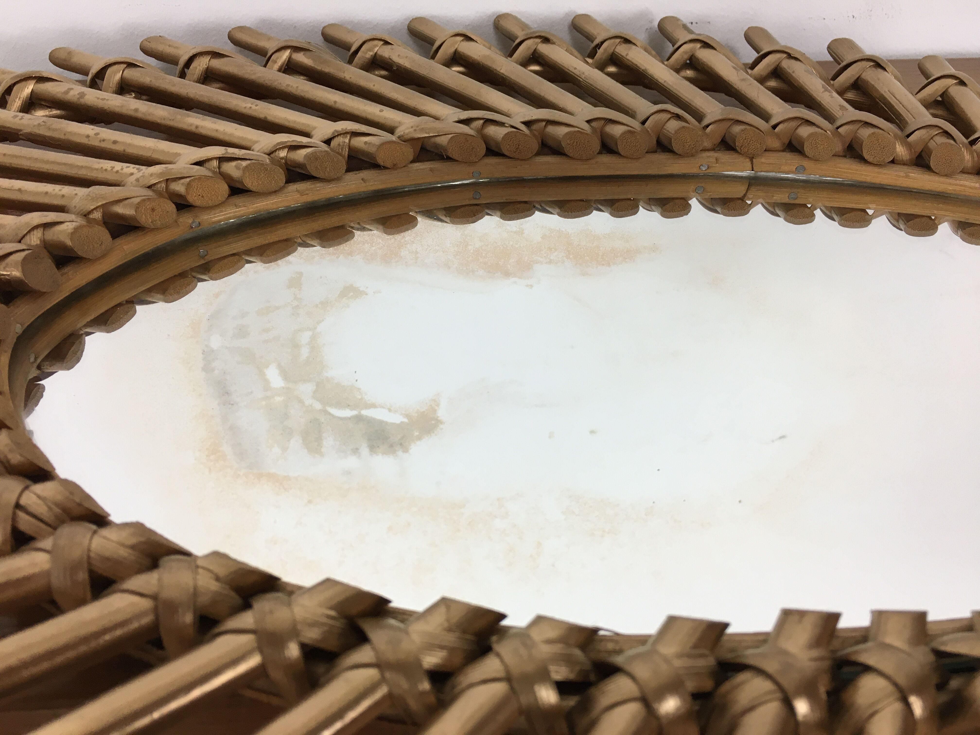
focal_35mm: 29
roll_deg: -0.9
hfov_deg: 61.7
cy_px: 368
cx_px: 490
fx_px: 821
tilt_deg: -41.9
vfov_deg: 48.2
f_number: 2.2
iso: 40
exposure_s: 1/33
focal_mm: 4.15
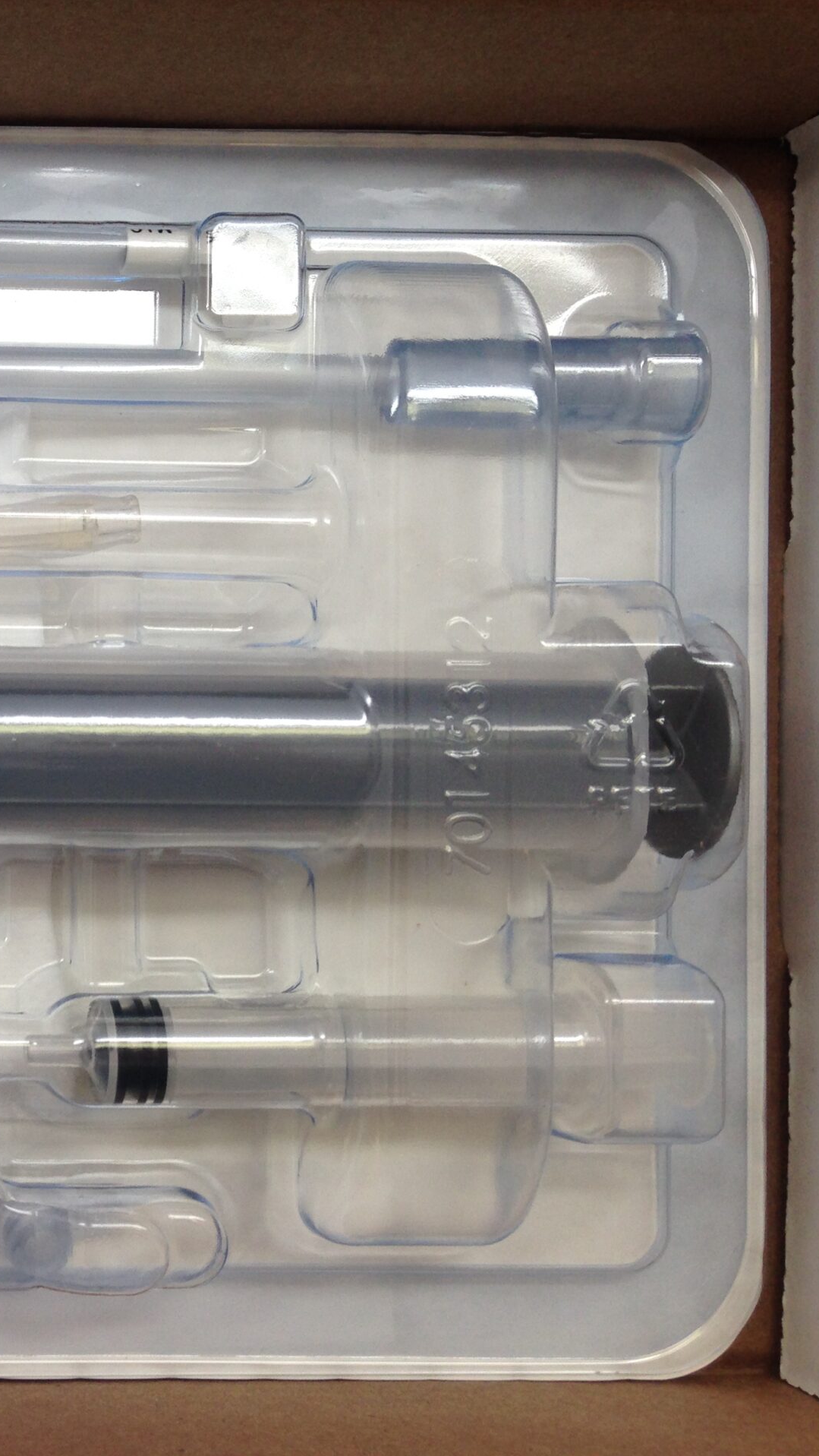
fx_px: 1852
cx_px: -142
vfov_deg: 42.9
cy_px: 728
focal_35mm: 48
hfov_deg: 23.0
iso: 50
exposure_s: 1/60
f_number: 2.4
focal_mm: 4.12
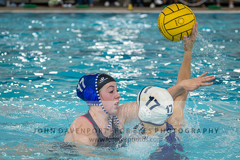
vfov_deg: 10.8
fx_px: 844
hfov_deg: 16.2
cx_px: 92
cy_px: 88
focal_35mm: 127
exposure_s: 1/1000
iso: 7200
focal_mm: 100
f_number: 4
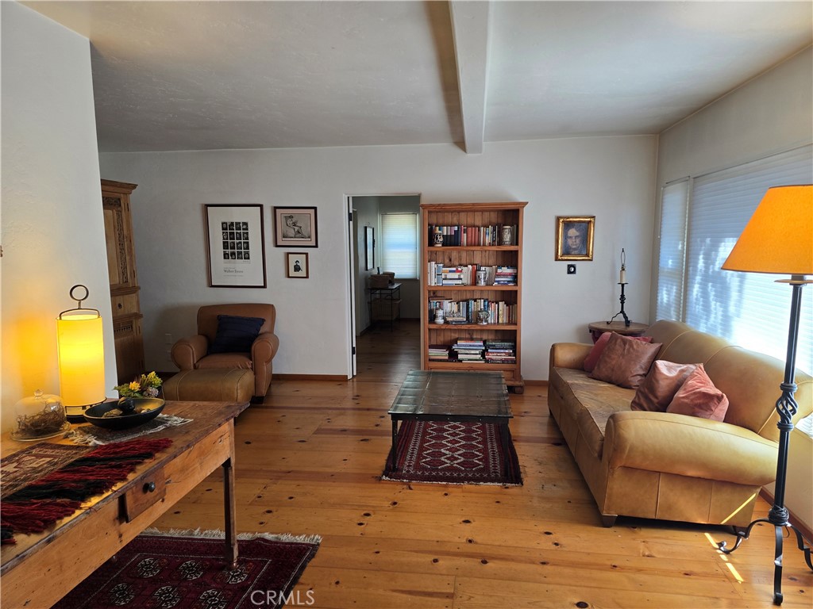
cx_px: 406
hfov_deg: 73.9
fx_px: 540
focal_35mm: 23
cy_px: 304
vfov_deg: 58.9
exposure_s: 1/60
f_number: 1.7
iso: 100
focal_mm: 6.3
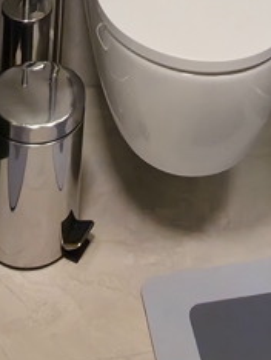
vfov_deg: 16.1
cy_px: -434
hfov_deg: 18.5
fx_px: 834
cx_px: 154
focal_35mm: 80
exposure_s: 1/50
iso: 100
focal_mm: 2.2
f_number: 1.9
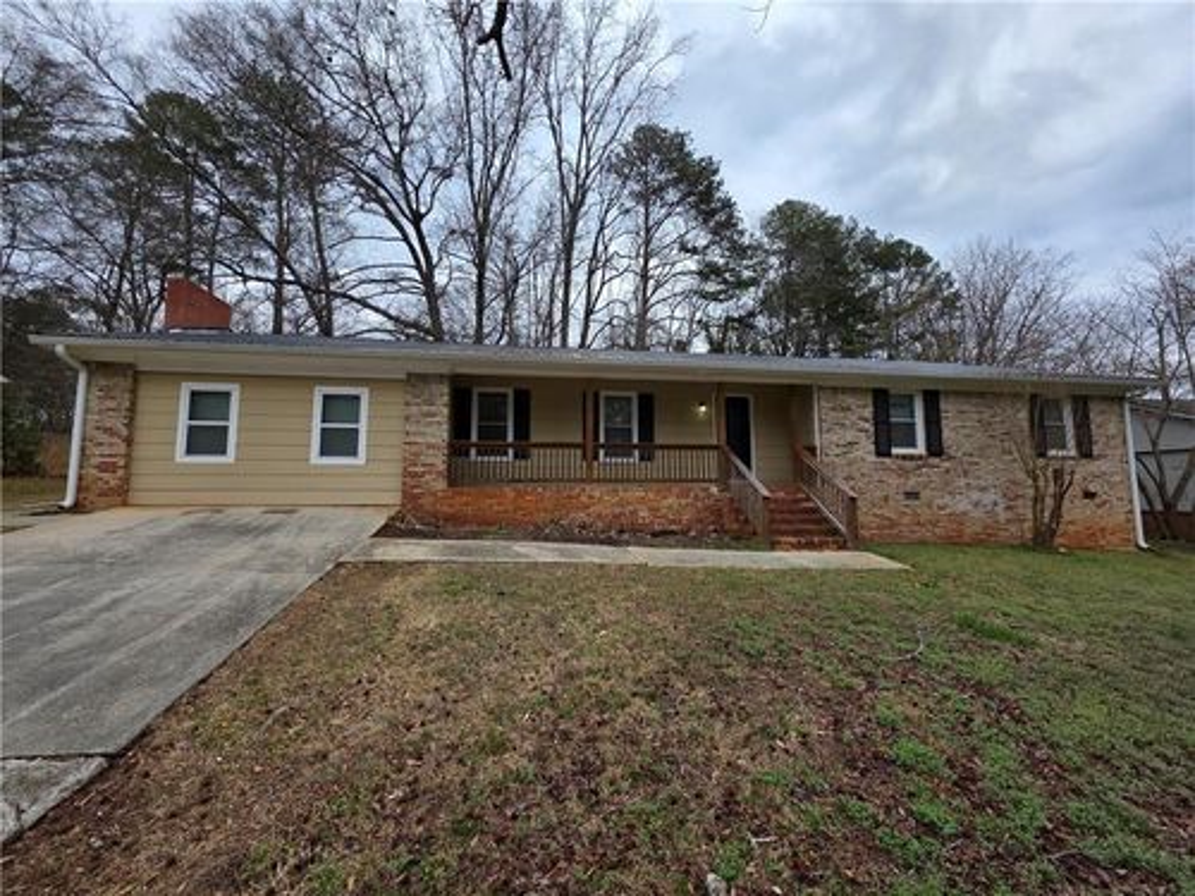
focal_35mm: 13
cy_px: 448
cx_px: 598
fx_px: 449
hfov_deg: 106.2
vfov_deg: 89.9
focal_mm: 2.2
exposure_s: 1/566
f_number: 1.9
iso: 40
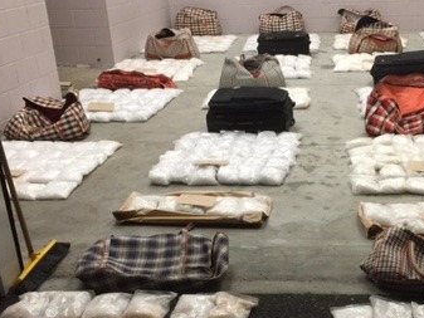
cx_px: 310
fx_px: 674
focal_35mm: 55
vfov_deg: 26.1
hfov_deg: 34.3
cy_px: 259
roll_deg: +0.9
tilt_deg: -25.7
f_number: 2.2
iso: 80
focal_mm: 4.15
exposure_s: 1/17
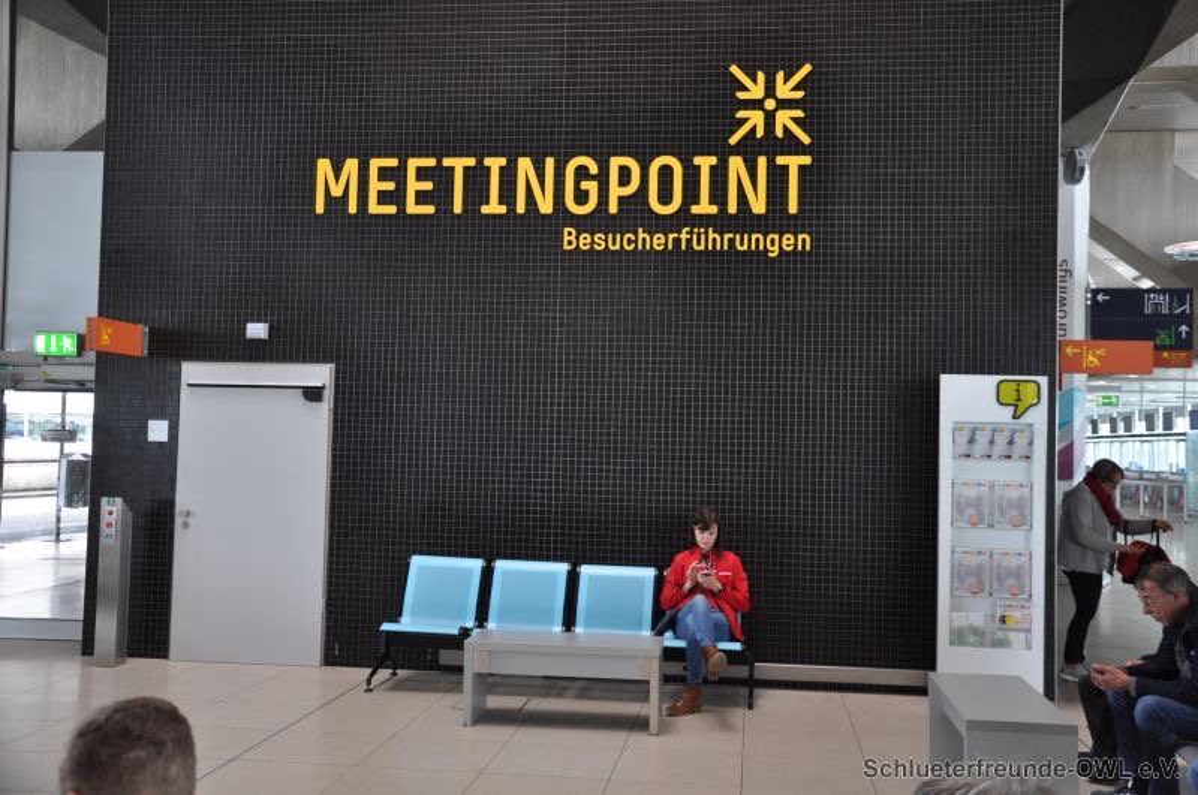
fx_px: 1246
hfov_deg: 51.3
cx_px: 599
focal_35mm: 38
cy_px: 398
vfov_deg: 35.4
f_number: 4
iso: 400
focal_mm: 25
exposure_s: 1/60
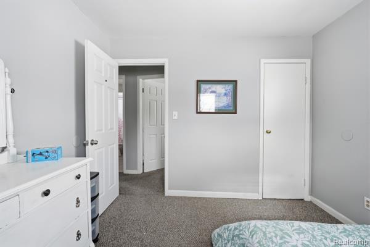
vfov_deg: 73.7
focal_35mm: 16
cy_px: 124
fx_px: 164
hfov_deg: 96.7
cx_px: 185
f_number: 8
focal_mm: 16
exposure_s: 1/500
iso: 400
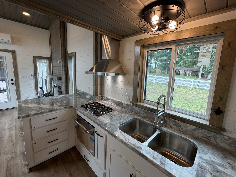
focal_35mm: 15
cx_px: 122
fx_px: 102
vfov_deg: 81.7
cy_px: 85
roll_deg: -2.5
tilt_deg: -6.1
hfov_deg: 98.1
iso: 100
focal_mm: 2.22
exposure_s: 1/120
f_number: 2.2
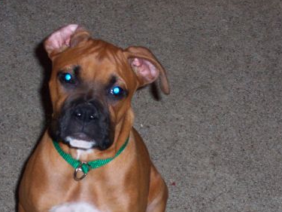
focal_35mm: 133
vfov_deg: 11.1
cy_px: 141
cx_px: 137
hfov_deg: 14.8
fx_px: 1083
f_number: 4
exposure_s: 1/60
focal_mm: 16.4
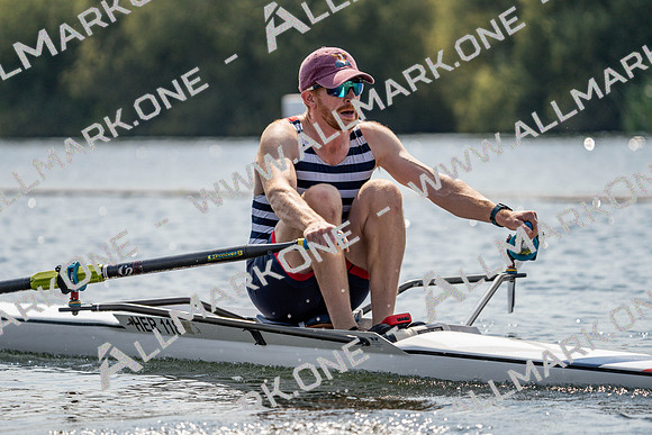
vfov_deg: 4.9
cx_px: 326
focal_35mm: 282
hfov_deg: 7.3
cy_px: 218
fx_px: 5108
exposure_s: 1/1600
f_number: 5.6
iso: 160
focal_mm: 282
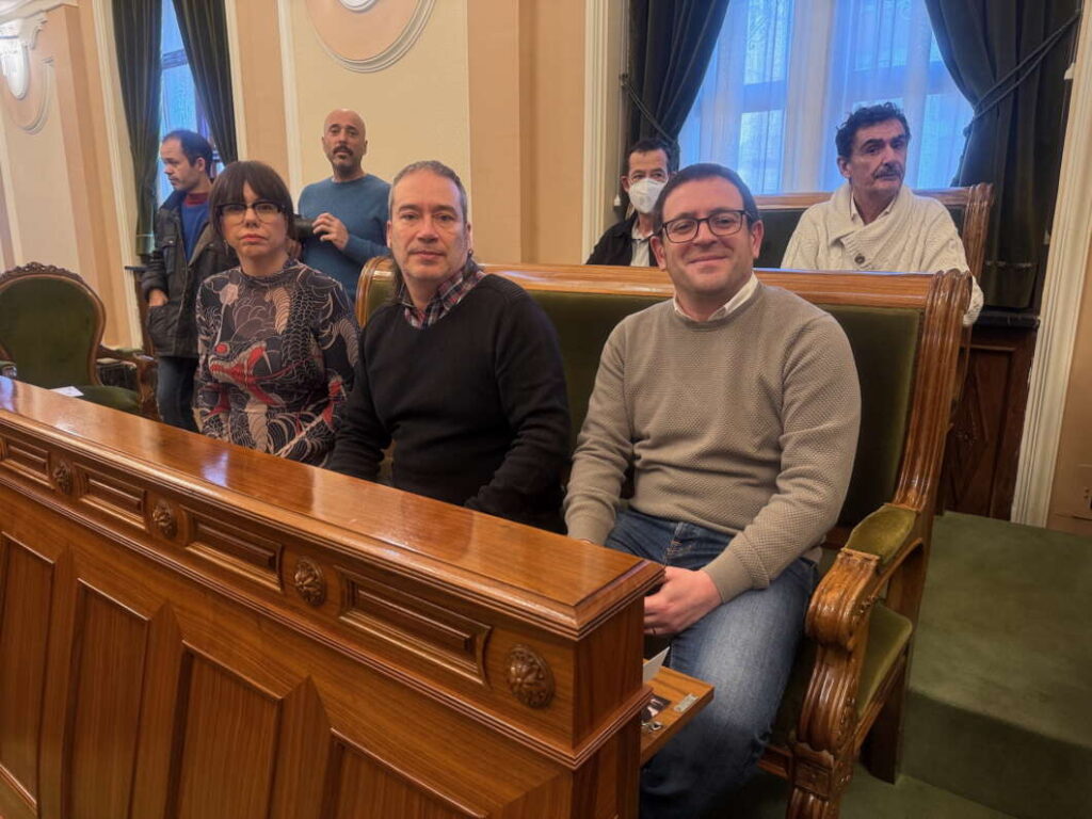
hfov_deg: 71.6
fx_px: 757
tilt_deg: -14.1
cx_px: 546
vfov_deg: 56.8
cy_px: 410
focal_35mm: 24
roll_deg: -0.1
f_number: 1.78
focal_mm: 6.76
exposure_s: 1/50
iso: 250
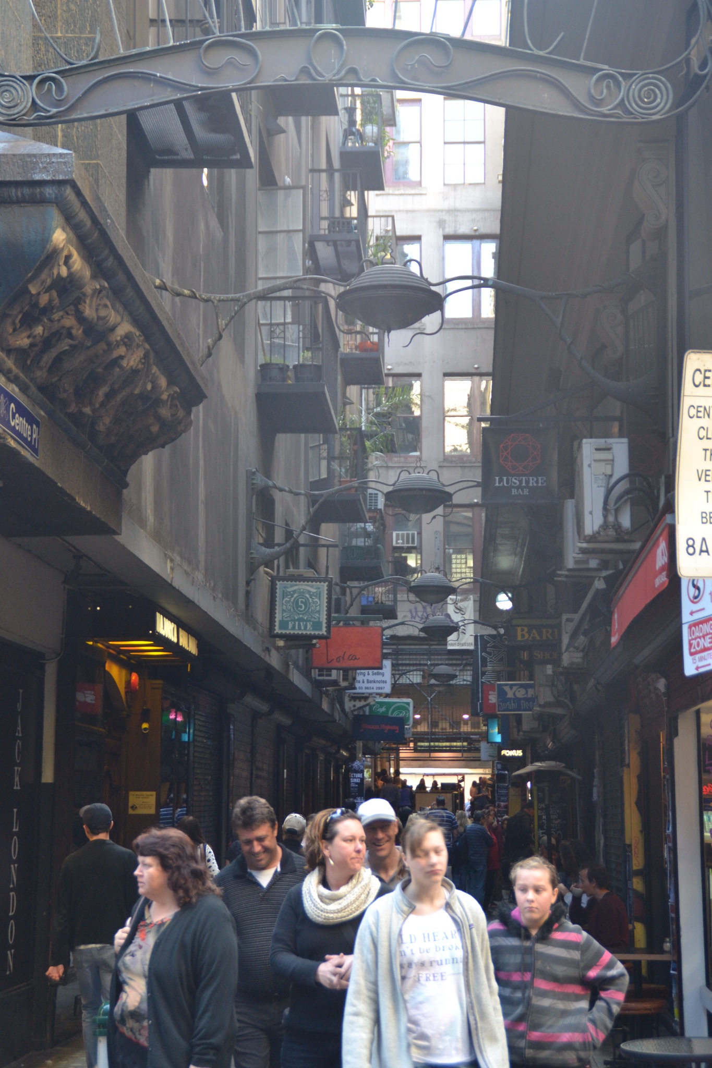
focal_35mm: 72
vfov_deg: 28.1
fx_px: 2136
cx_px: 356
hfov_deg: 18.9
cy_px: 534
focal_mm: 48
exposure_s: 1/60
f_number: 4.8
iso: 800
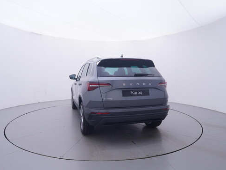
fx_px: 160
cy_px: 85
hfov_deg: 70.4
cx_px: 109
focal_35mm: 25
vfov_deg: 55.7
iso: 200
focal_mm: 15
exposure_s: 1/80
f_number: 5
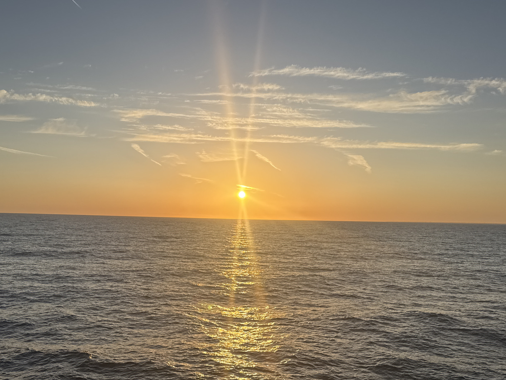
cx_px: 226
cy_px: 249
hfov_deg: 53.9
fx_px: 497
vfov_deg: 41.3
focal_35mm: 34
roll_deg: -0.3
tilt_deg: -2.8
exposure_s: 1/5814
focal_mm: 6.76
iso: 80
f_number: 1.78
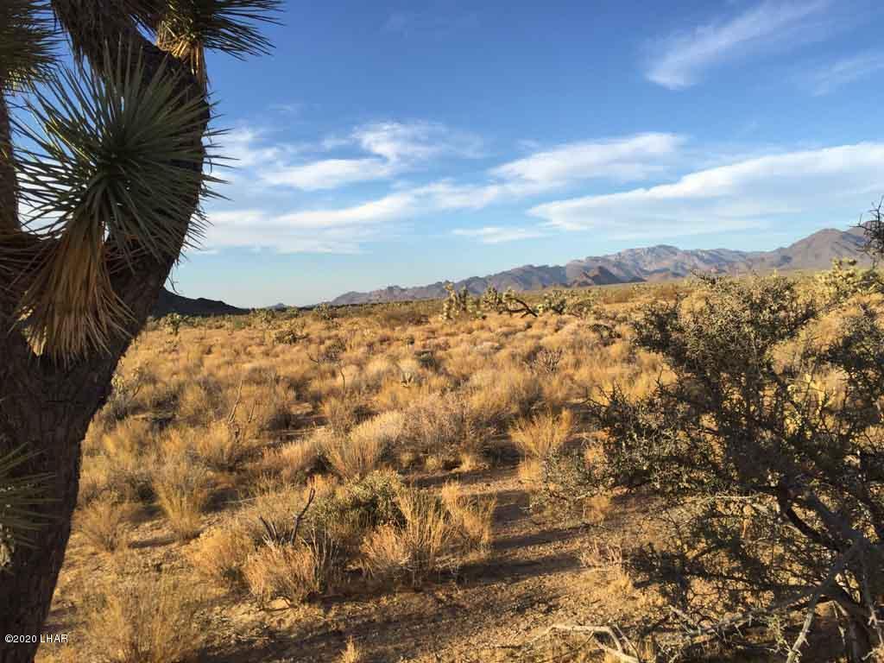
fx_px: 741
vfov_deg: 48.2
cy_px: 332
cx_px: 442
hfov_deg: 61.7
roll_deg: +1.7
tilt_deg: -1.2
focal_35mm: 29
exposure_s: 1/1236
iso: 32
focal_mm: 4.15
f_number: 2.2
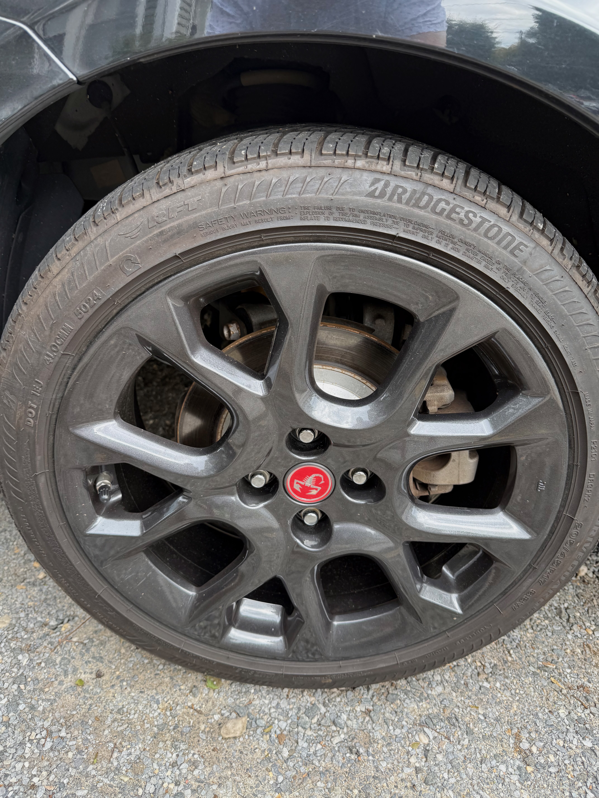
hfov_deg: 56.8
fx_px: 554
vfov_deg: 71.6
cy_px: 399
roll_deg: -0.8
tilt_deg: -29.8
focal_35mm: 24
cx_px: 300
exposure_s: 1/329
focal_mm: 6.76
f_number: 1.78
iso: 80
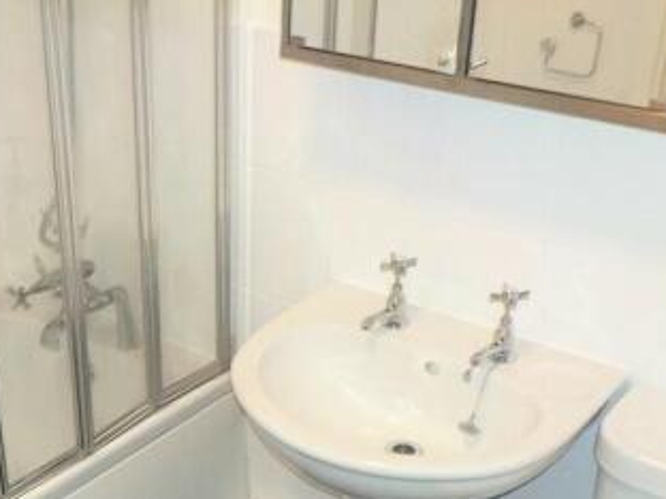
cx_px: 221
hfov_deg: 34.0
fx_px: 1077
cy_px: 398
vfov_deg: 25.7
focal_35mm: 56
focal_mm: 4.1
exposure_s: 1/30
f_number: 3.3
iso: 200
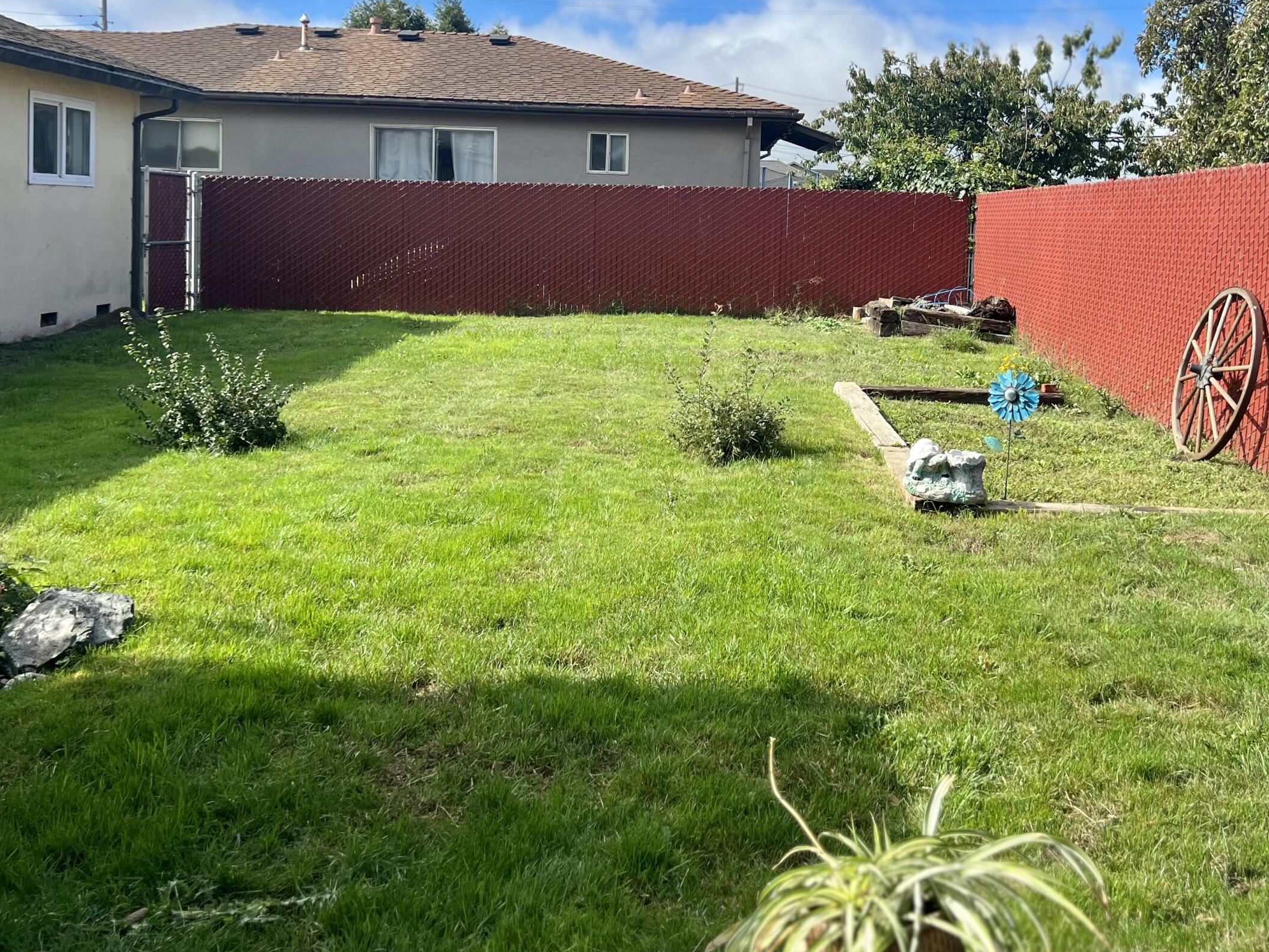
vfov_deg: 38.1
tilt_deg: -5.2
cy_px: 288
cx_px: 666
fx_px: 1356
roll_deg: -0.4
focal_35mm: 37
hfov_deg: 50.1
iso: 50
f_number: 1.5
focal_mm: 5.7
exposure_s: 1/3831
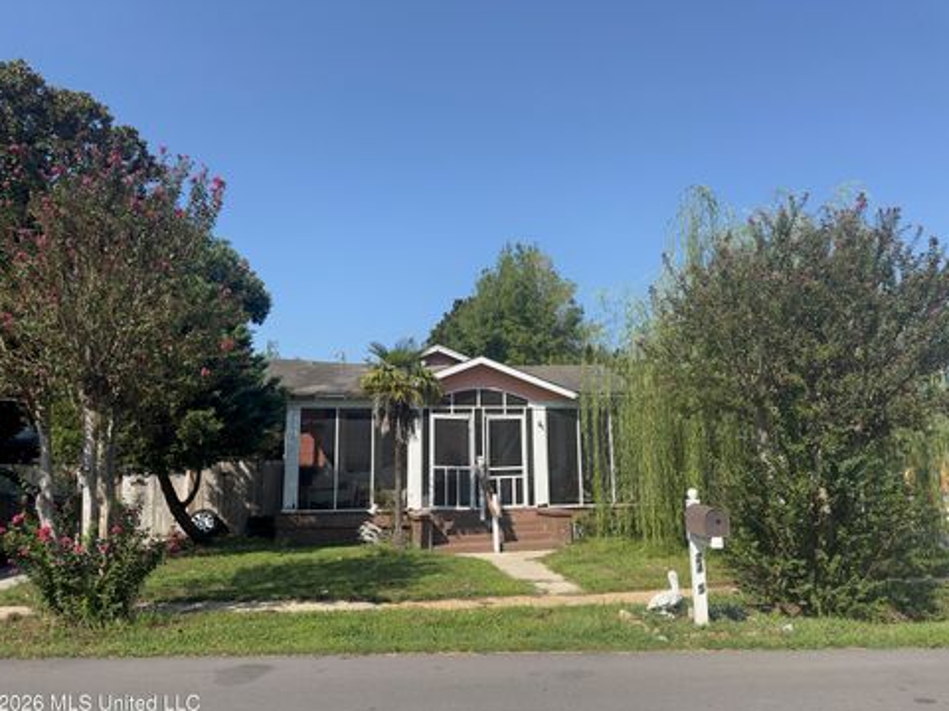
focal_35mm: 25
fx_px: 685
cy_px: 366
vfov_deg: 54.9
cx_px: 474
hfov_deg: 69.4
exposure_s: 1/3802
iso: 80
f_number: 1.78
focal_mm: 6.76
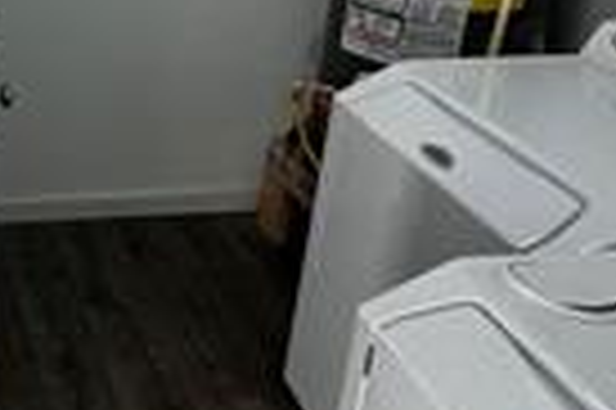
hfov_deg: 33.2
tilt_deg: -24.8
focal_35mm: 51
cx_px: -85
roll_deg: -0.1
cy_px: 45
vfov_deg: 25.6
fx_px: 872
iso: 50
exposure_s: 1/120
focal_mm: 2.22
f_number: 2.2
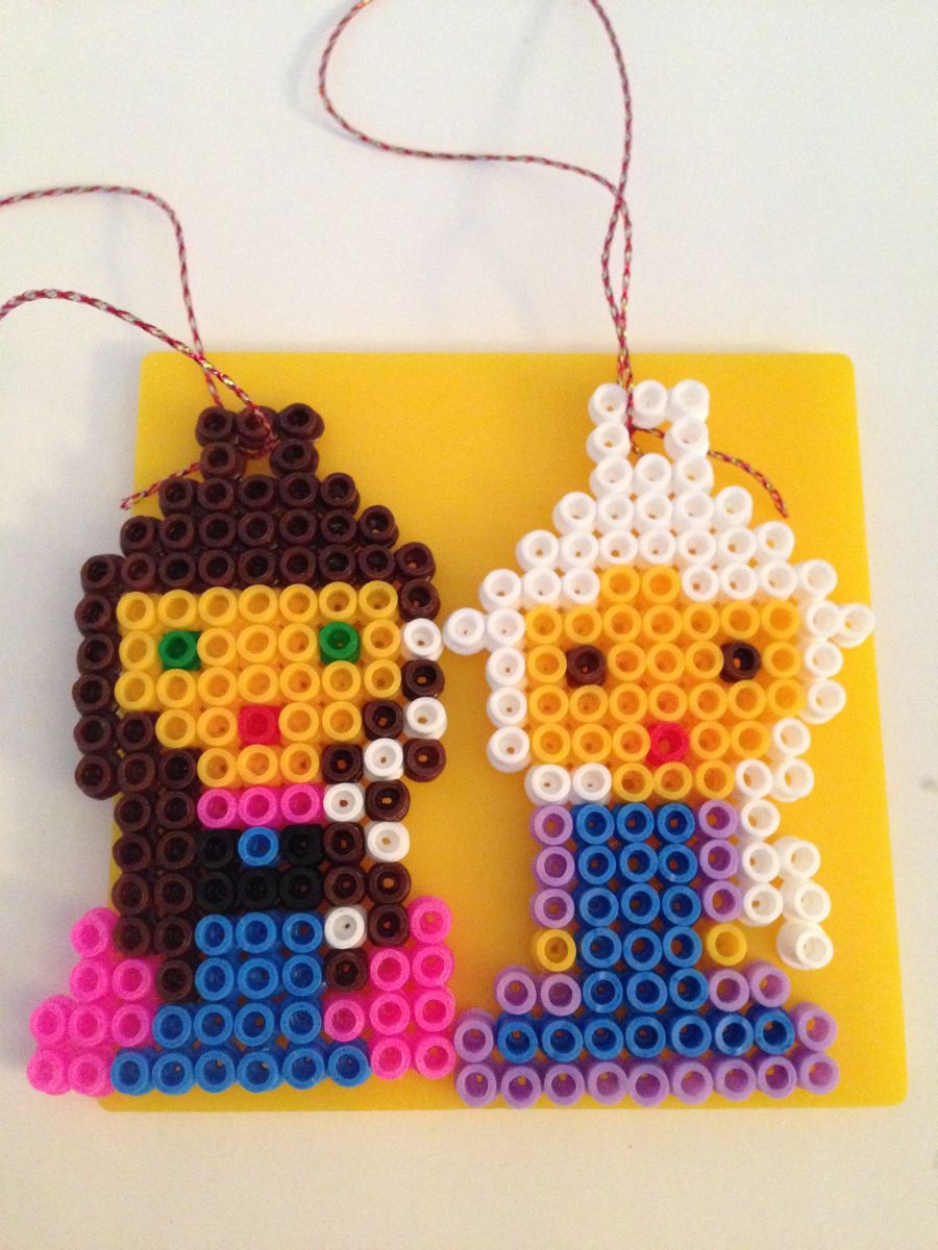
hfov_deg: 42.9
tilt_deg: -76.6
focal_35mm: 33
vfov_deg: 55.4
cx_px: 469
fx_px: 1192
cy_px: 625
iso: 640
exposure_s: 1/15
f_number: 2.4
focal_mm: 4.12
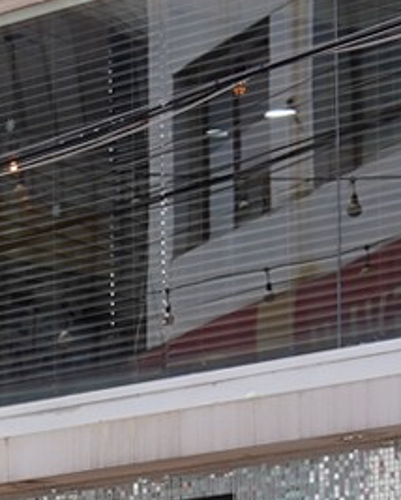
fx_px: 3645
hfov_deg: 6.0
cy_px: 803
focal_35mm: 246
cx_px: -673
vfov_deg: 7.7
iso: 100
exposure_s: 1/125
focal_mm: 35
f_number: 9
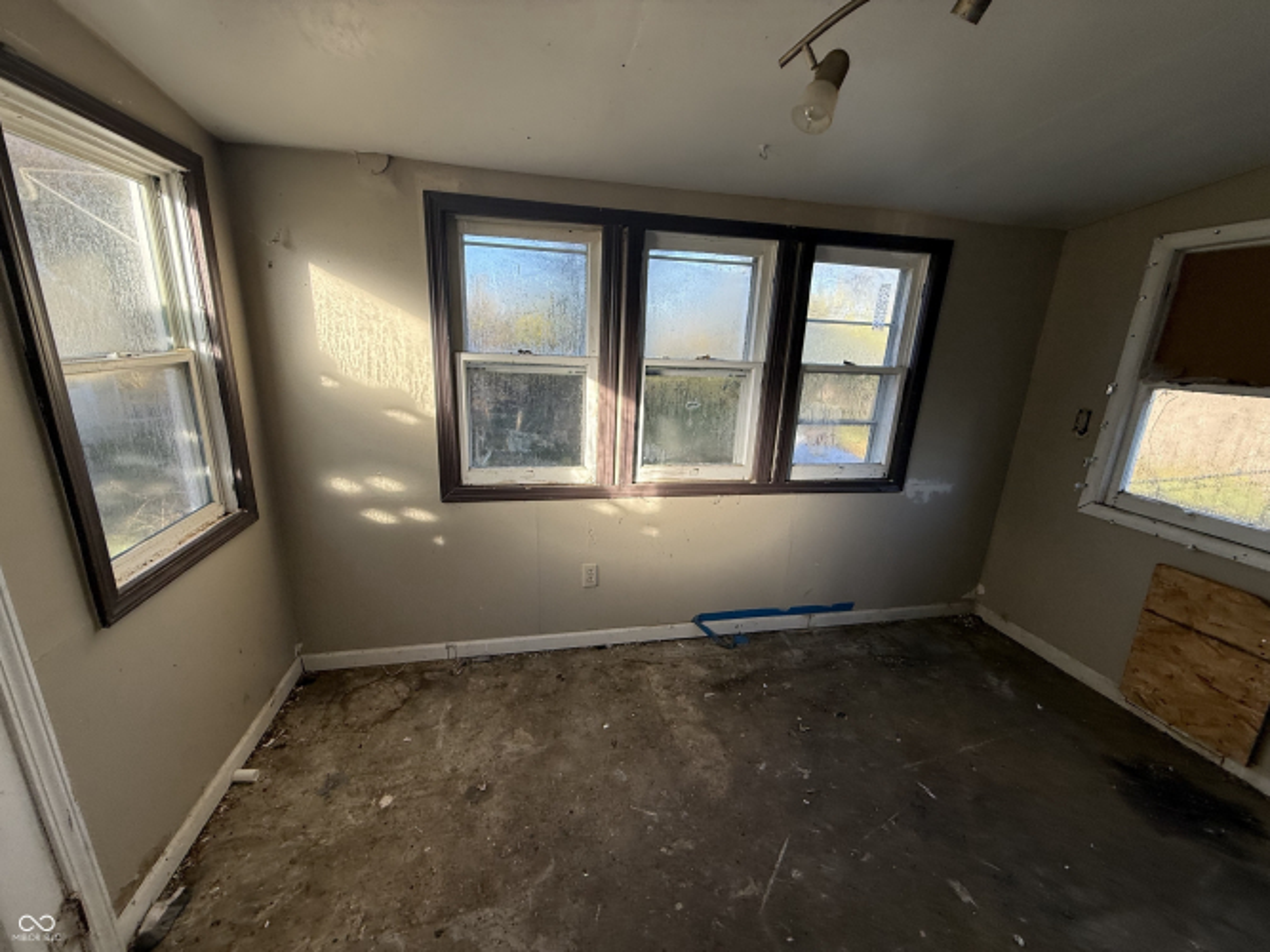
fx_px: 514
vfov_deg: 85.7
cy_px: 476
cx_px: 635
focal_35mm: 14
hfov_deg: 102.1
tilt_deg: -18.9
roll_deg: -0.6
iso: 64
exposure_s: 1/240
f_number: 2.2
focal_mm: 2.22
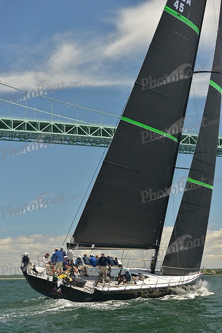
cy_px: 166
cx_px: 111
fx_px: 647
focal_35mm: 70
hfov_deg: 19.5
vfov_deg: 28.8
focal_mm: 70
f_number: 5
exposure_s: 1/1000
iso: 400
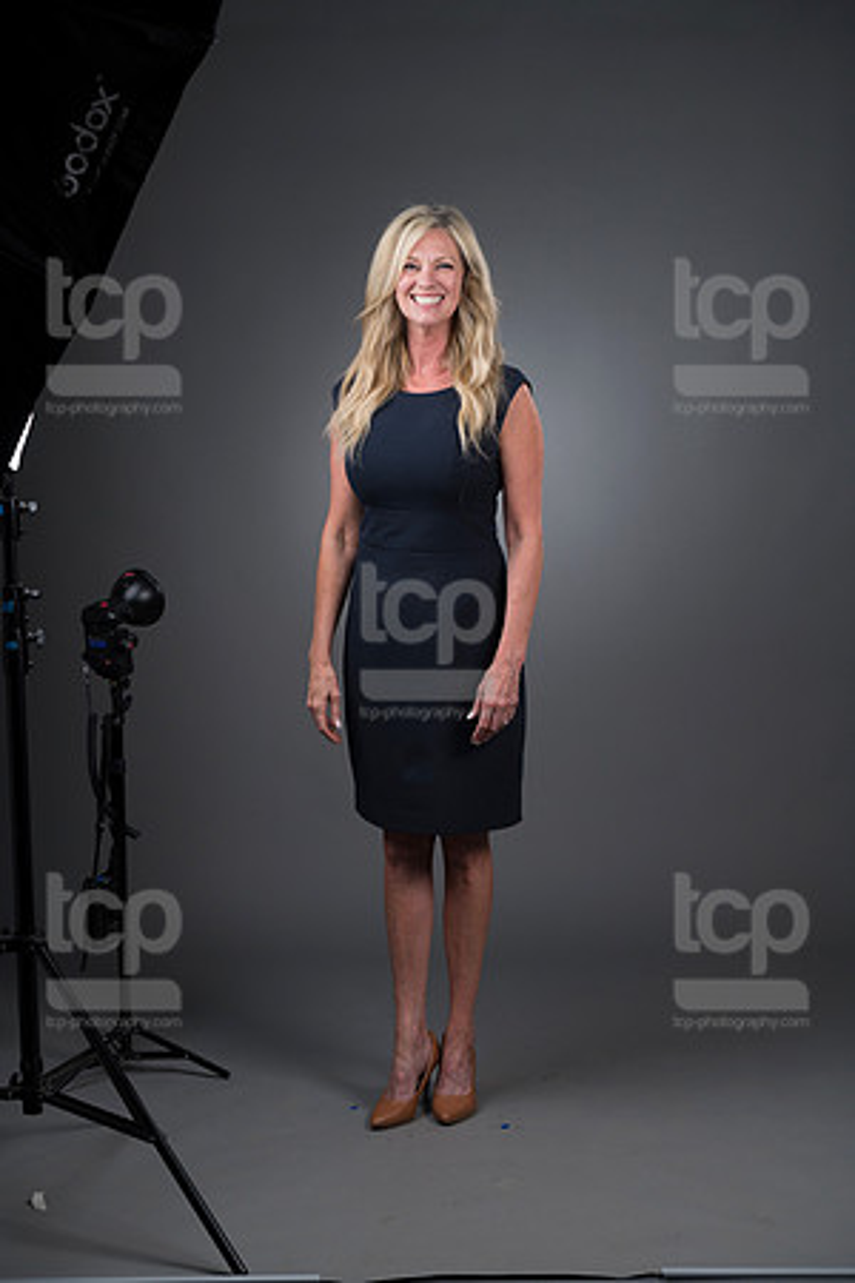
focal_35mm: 80
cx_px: 428
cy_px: 642
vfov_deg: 25.4
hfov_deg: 17.1
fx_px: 2850
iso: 160
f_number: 5.6
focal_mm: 80
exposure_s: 1/250
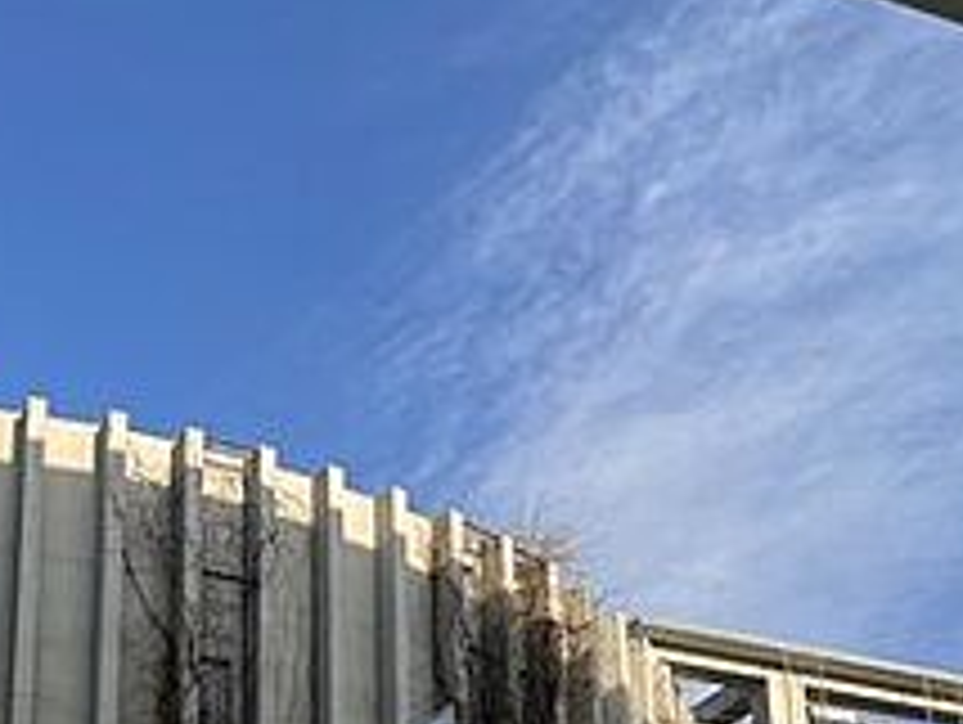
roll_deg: -1.4
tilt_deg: +20.4
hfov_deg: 27.3
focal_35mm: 69
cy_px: 868
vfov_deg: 20.0
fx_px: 1922
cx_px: 130
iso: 32
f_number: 1.6
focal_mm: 4.2
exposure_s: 1/997
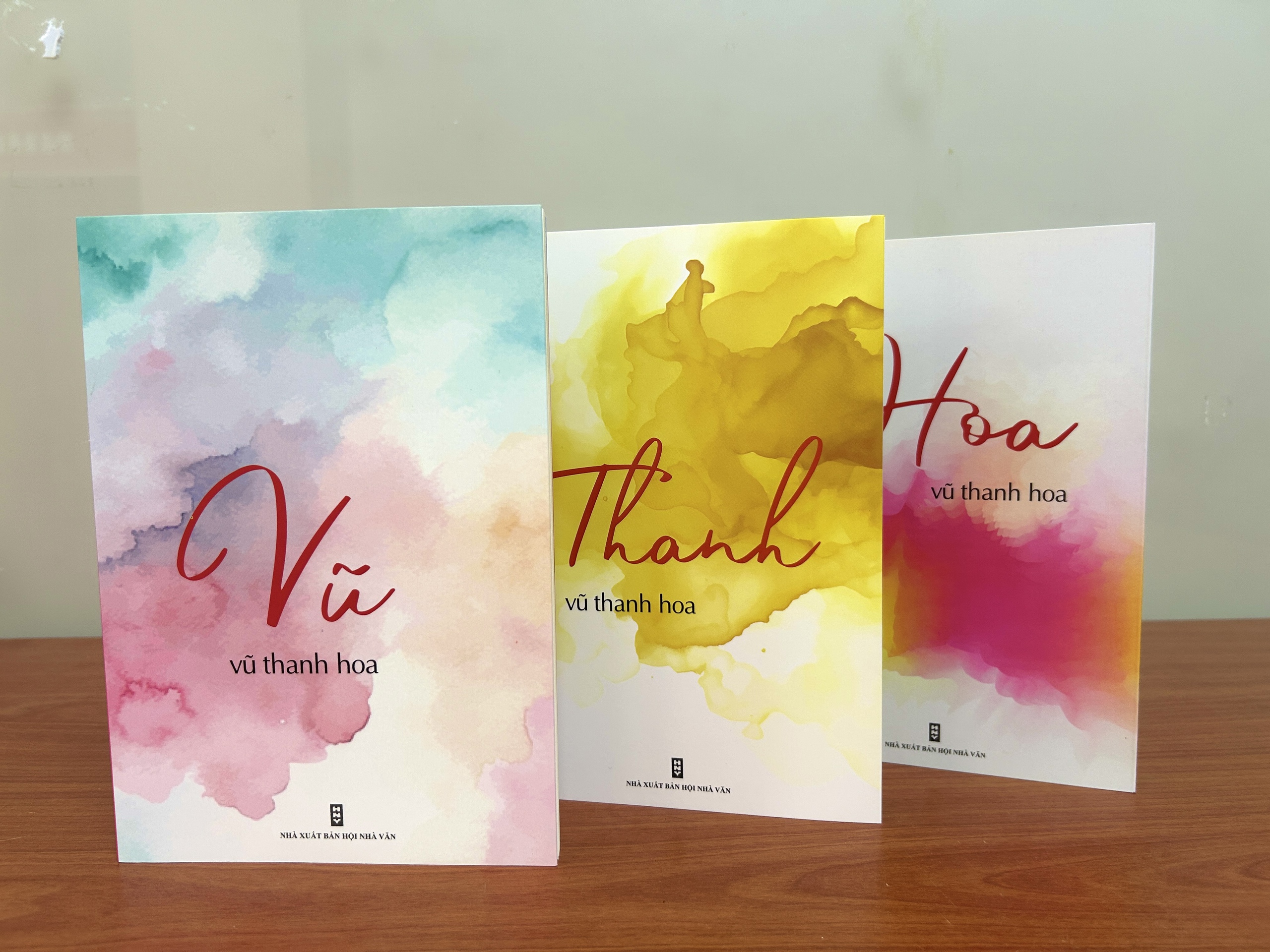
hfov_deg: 67.3
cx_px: 635
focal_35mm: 26
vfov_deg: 53.1
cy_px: 476
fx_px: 954
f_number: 1.5
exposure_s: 1/50
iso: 64
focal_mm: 5.7
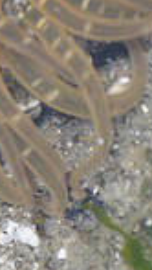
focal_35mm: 1857
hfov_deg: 0.7
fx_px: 13268
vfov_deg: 1.2
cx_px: -143
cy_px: -147
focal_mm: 300
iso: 640
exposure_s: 1/1000
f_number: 5.6
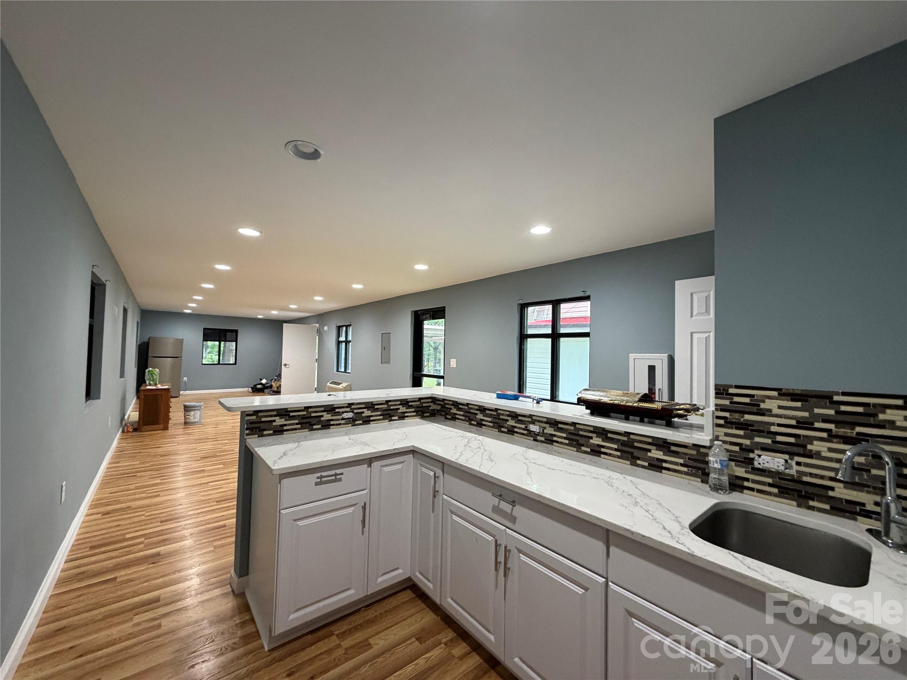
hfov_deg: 102.1
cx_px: 454
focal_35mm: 14
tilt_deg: +1.5
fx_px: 367
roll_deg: -1.2
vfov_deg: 85.7
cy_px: 340
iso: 400
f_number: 2.2
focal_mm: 2.22
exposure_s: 1/60
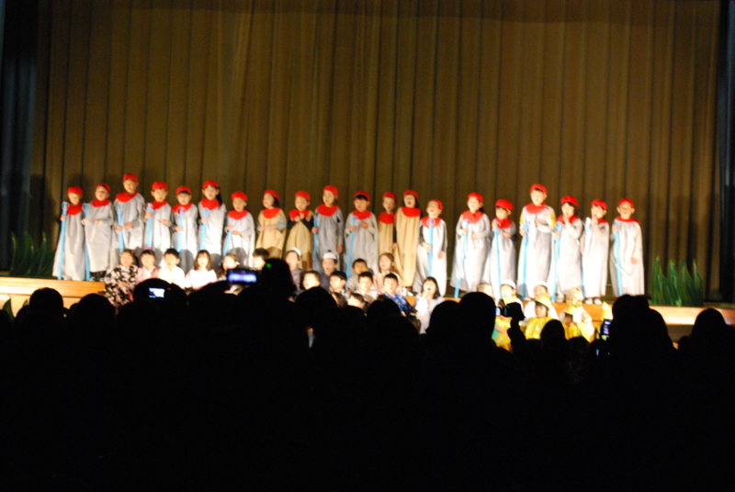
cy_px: 246
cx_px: 368
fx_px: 2147
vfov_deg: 13.1
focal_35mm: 105
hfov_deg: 19.4
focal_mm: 70
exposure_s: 1/40
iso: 1600
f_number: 4.5
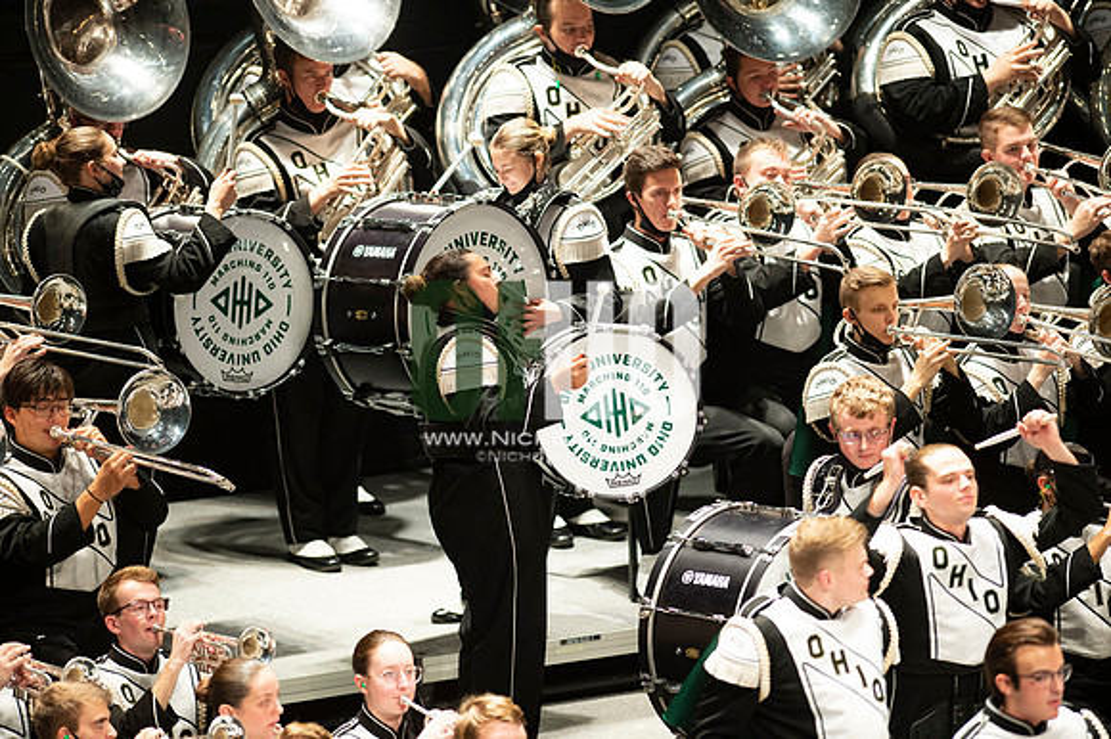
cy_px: 370
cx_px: 556
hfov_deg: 6.9
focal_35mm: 300
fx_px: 9253
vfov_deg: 4.6
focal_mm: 300
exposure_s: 1/500
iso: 3200
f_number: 2.8
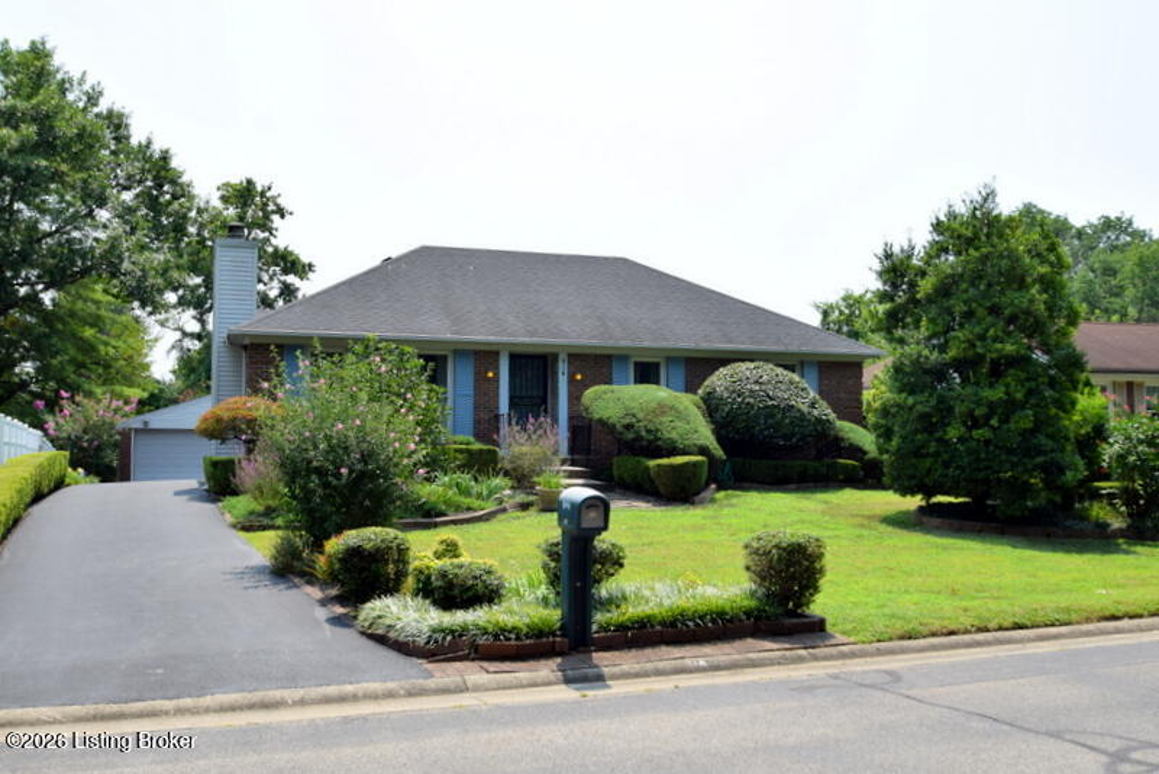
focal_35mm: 33
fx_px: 1063
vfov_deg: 40.0
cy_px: 387
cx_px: 580
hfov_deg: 57.2
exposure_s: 1/320
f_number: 9
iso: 200
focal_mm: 22
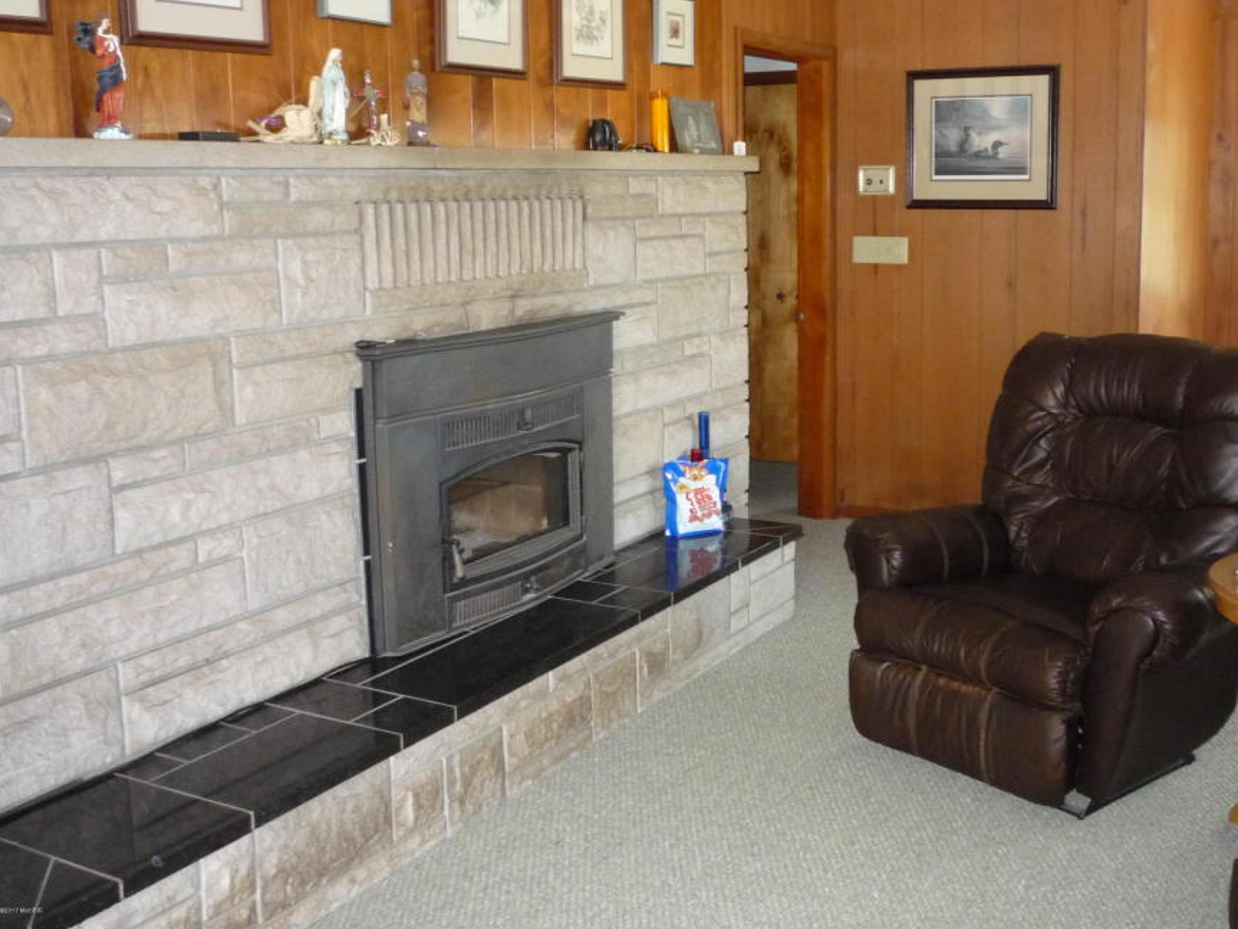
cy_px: 393
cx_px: 732
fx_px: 1359
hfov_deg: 48.7
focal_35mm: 38
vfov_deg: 37.7
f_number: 3.3
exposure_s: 1/30
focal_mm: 5.2
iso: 400
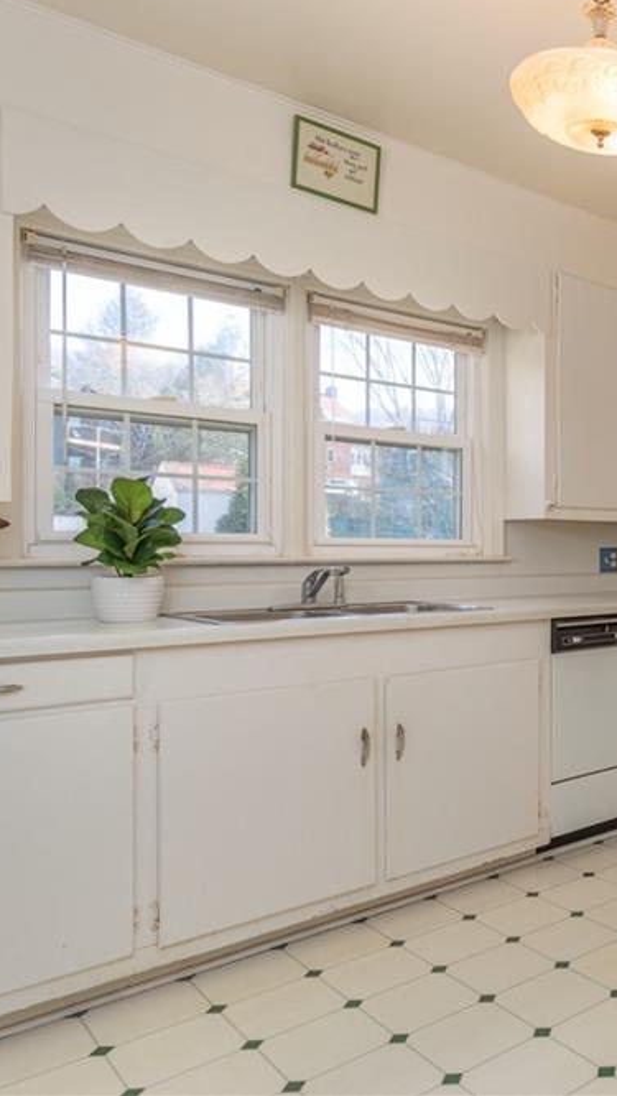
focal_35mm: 29
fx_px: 843
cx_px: 749
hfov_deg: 32.7
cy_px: 536
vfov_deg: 66.0
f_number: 7.1
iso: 400
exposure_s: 1/125
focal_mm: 18
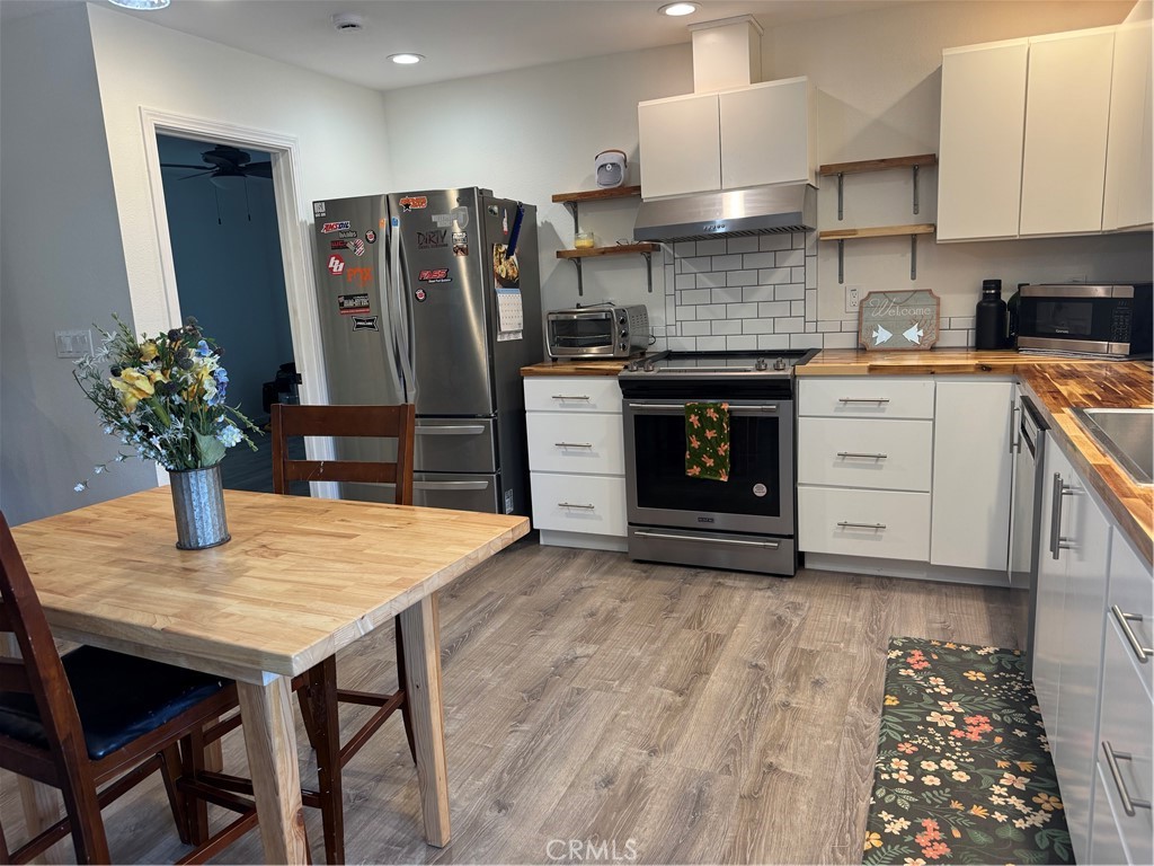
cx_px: 577
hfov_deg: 71.6
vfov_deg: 56.8
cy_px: 433
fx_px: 800
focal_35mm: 24
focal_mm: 6.76
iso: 160
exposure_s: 1/120
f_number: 1.78
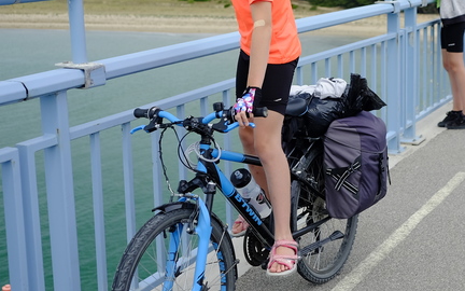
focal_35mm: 66
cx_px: 344
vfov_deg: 19.6
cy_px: 73
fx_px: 836
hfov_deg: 30.6
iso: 400
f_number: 2.5
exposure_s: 1/1800
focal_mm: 23
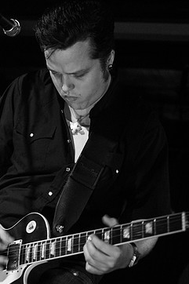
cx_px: 73
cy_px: 171
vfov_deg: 24.7
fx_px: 646
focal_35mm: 82
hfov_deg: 16.6
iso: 800
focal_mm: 44
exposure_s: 1/40
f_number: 2.8
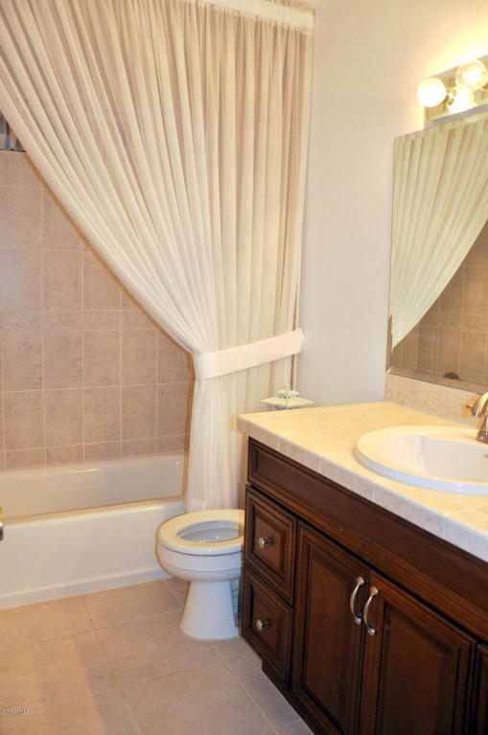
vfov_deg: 67.5
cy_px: 368
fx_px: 551
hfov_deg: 47.8
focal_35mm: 27
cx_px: 244
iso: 450
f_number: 3.5
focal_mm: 18
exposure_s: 1/125
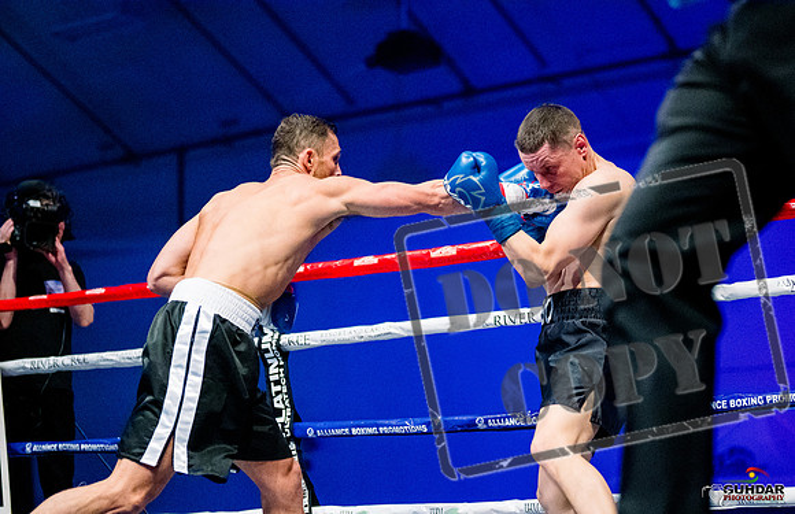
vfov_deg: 14.9
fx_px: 1966
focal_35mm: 90
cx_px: 472
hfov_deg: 22.8
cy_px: 315
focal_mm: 50
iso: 6400
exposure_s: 1/1600
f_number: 1.4
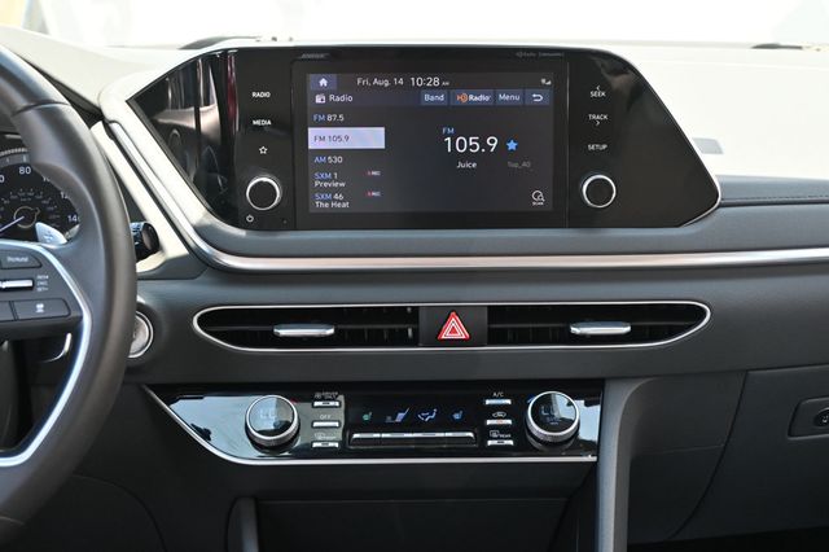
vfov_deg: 22.1
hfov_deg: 32.6
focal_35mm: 62
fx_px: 1415
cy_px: 276
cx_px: 414
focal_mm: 41
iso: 500
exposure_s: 1/125
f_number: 5.6
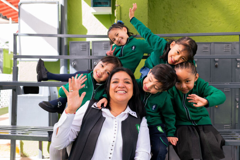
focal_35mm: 35
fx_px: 233
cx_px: 120
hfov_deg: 54.4
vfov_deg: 37.9
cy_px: 80
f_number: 4.5
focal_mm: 35
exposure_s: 1/250
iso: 500
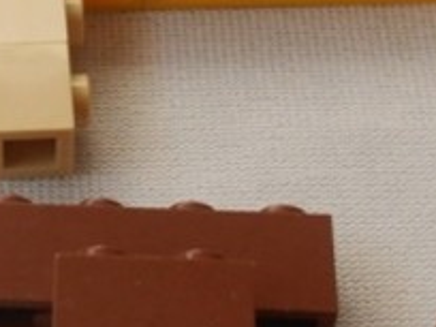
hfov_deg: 12.0
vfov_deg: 9.1
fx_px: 2053
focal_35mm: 163
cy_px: 99
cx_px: -15
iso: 80
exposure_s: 1/80
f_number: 3.9
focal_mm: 6.61
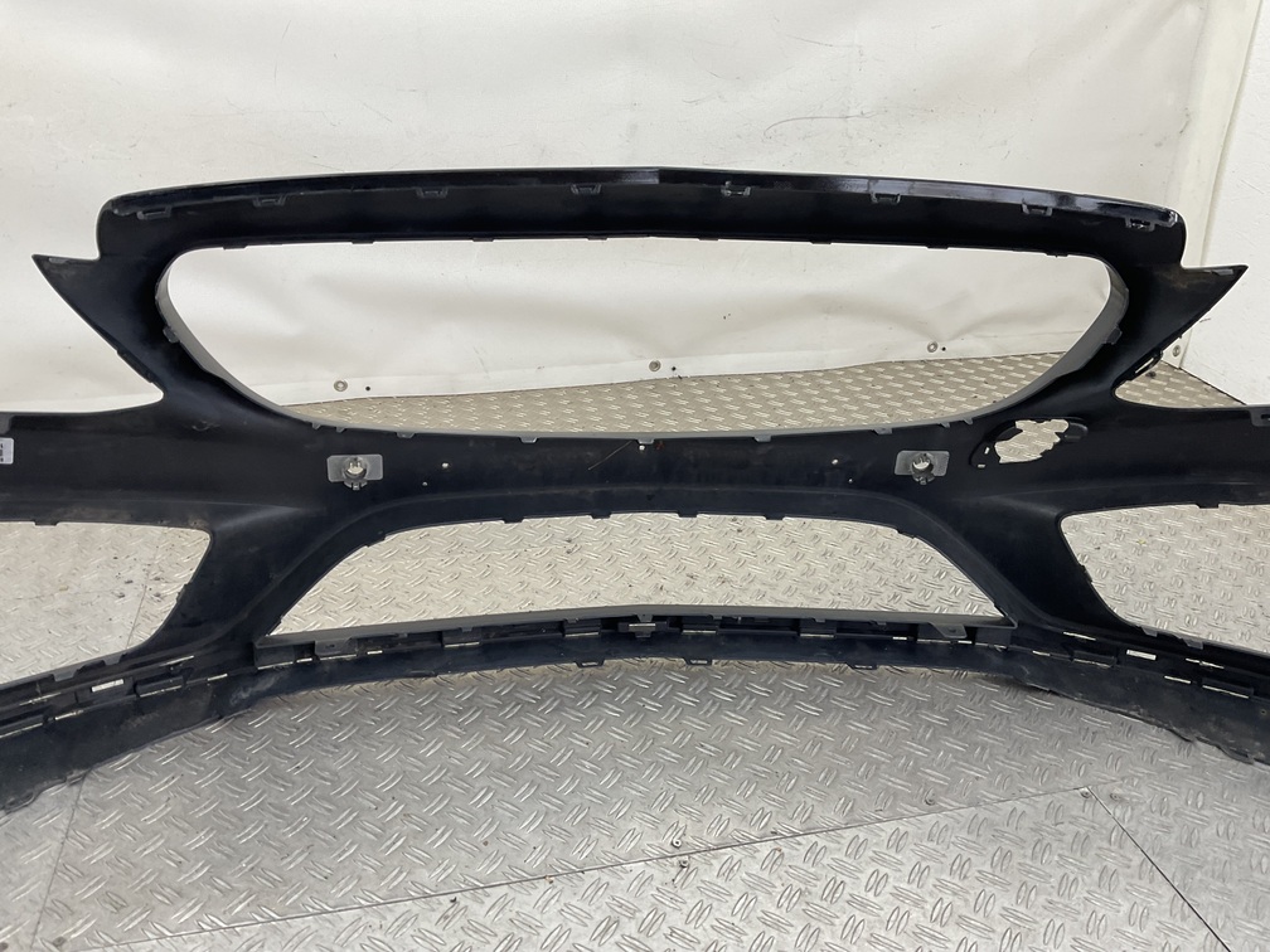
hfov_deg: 61.7
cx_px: 635
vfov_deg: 48.2
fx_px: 1064
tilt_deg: -26.0
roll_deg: -1.3
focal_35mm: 29
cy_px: 476
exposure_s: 1/120
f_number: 1.8
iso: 32
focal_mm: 3
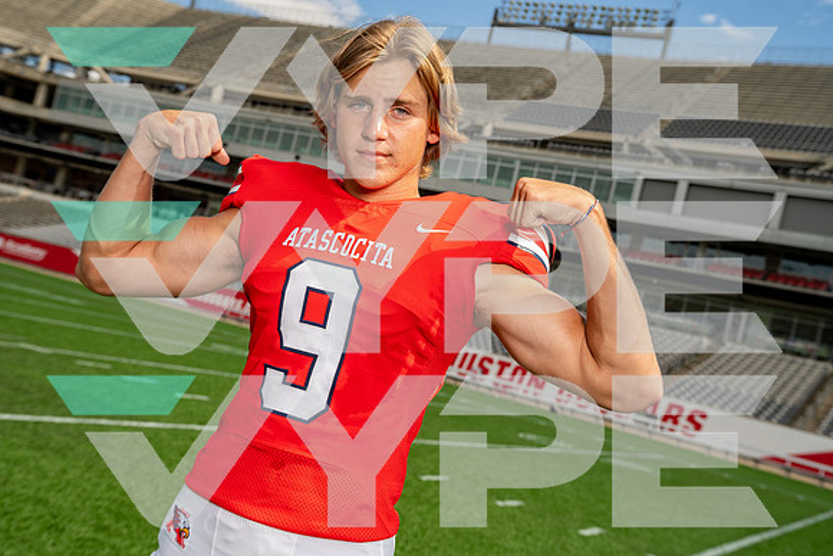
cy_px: 278
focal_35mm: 40
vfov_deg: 33.4
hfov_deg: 48.4
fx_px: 926
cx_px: 416
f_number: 5
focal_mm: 40
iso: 100
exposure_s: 1/320
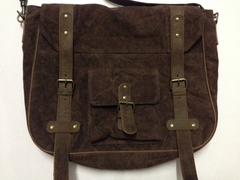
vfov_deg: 42.9
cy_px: 90
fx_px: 229
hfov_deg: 55.4
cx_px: 120
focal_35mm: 33
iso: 800
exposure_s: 1/17
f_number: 2.4
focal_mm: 4.12
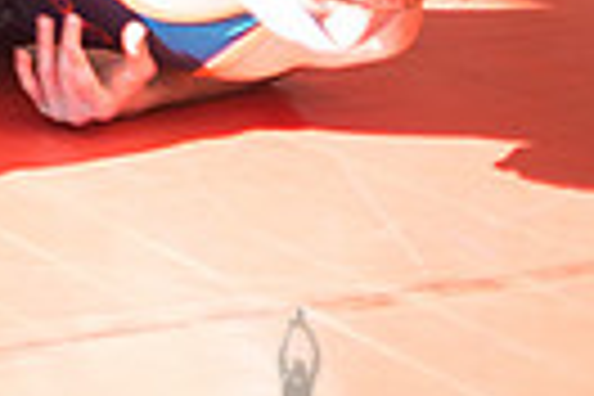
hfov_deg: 10.7
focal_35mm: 172
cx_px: -661
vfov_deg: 7.8
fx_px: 2838
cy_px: -274
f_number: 3.2
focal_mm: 35
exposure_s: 1/400
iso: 400
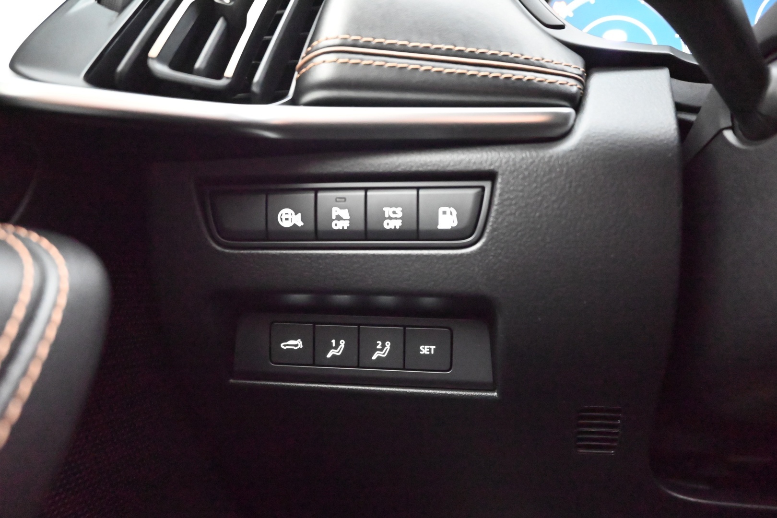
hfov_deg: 73.7
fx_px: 518
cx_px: 388
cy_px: 259
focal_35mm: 24
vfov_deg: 53.1
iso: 25600
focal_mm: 24
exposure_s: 1/20
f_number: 4
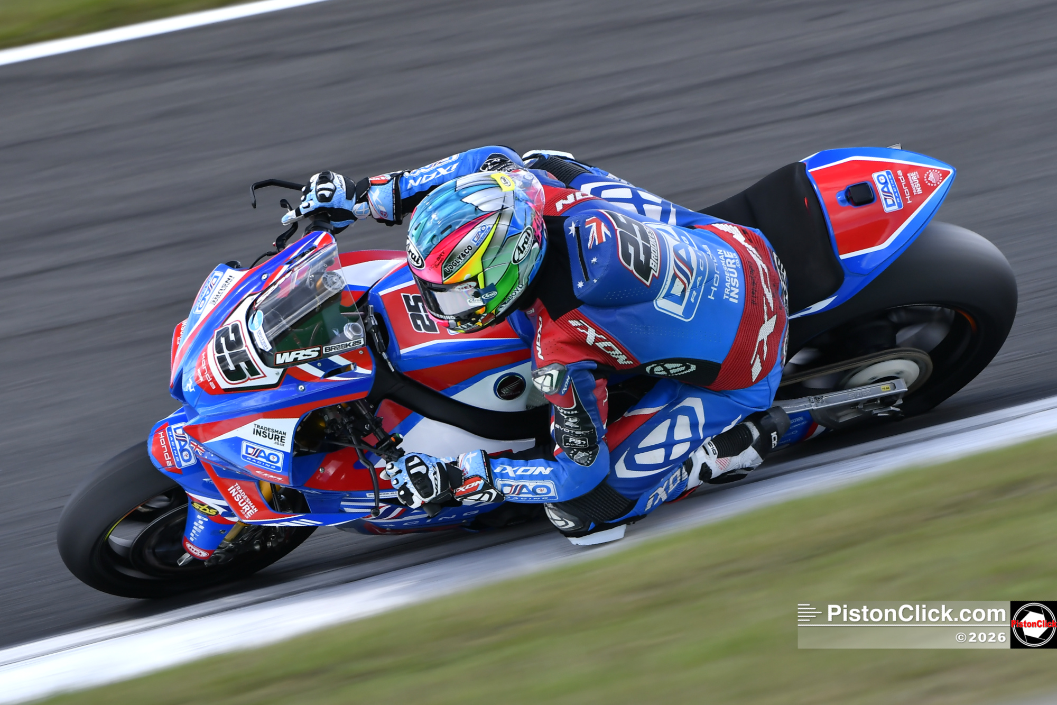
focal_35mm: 540
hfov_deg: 3.8
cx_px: 528
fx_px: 15853
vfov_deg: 2.5
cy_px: 352
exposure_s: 1/400
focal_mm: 360
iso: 280
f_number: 5.6
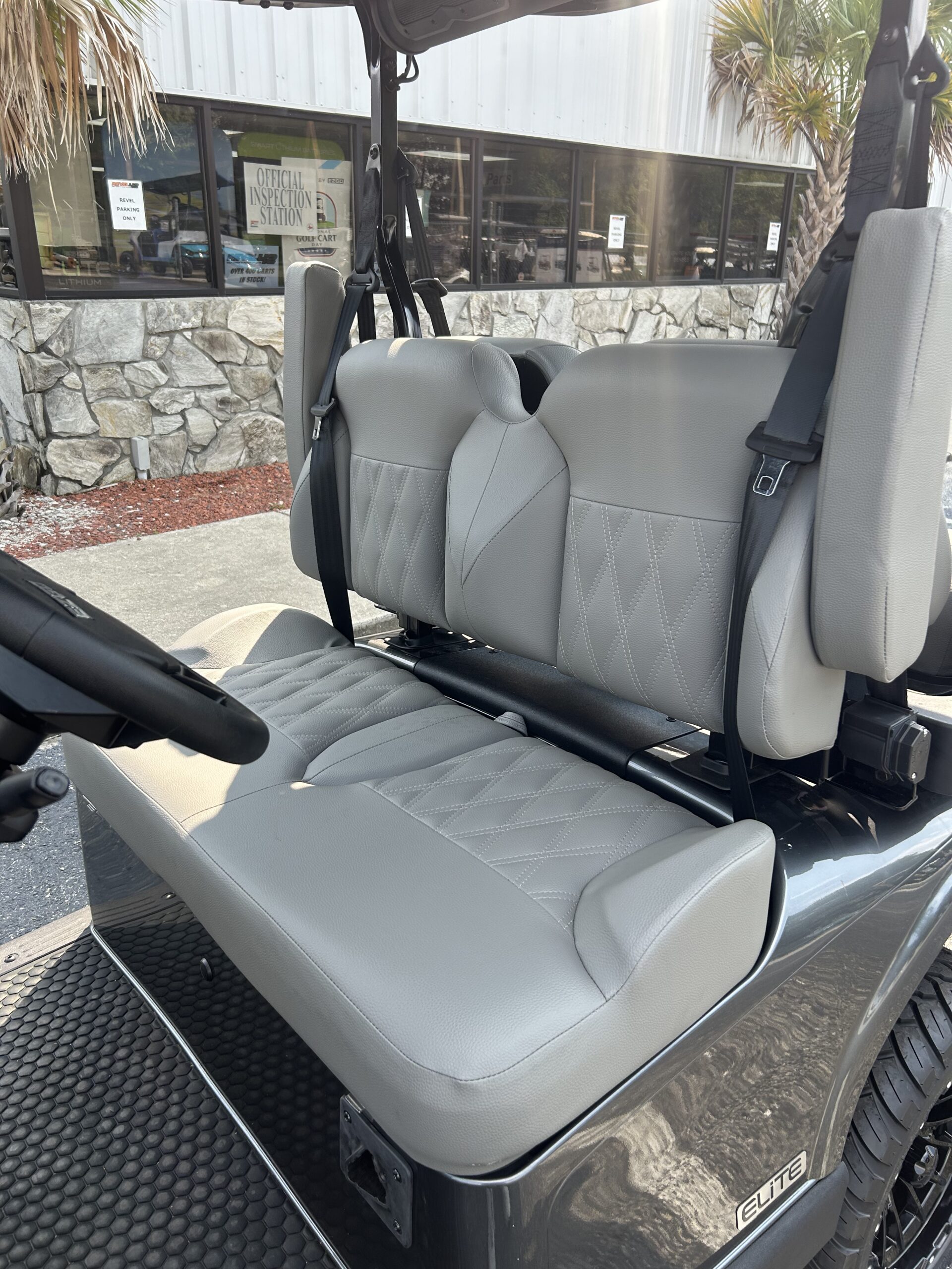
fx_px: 953
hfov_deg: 53.1
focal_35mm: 26
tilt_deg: -21.6
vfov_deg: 67.3
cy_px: 634
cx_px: 476
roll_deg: -0.9
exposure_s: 1/808
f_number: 1.5
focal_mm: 5.7
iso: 50
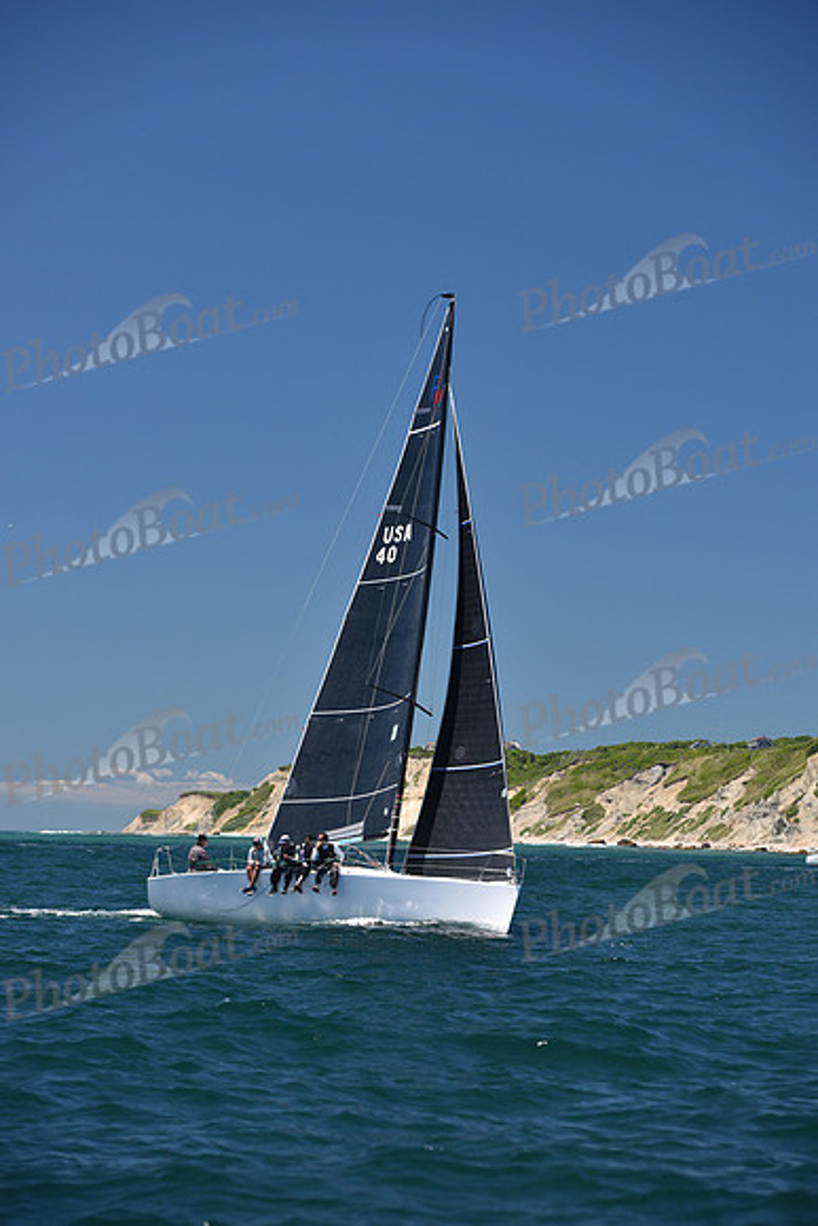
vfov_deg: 19.5
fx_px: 3576
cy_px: 613
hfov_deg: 13.0
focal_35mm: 105
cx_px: 409
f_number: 4.5
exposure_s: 1/800
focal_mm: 105
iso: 250
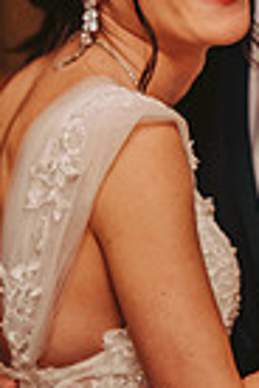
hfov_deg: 2.1
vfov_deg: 3.2
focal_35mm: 651
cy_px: 25
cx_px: 304
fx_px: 7025
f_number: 2.8
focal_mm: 200
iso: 800
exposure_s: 1/60
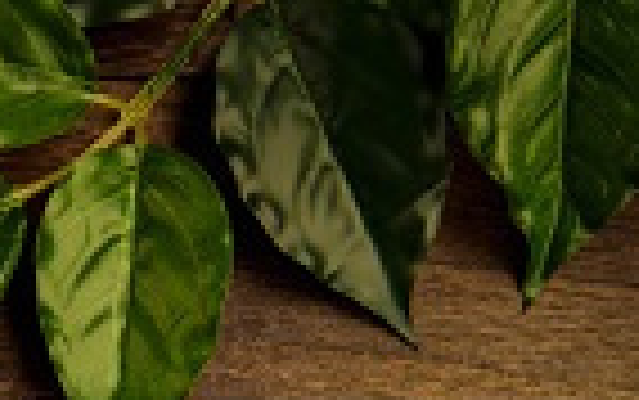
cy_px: 562
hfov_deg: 18.0
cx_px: -166
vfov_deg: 11.6
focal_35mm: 109
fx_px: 1900
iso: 100
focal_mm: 38
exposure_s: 1/125
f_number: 14
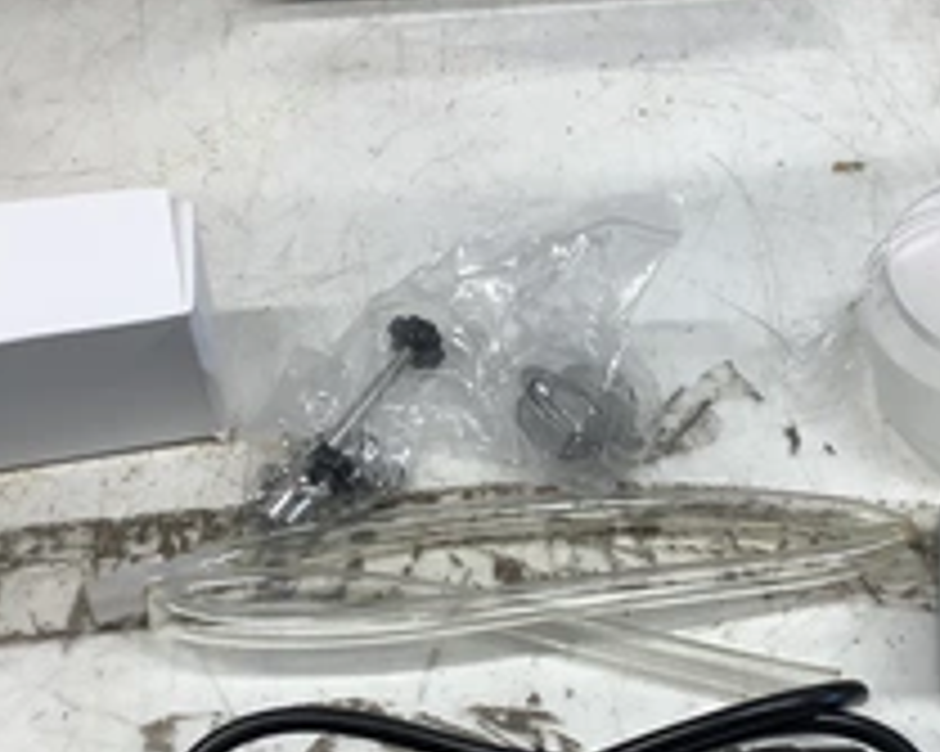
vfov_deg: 26.1
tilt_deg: -54.2
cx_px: 603
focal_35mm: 58
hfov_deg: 32.3
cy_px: 504
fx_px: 1613
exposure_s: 1/120
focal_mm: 3.3
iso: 64
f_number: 2.4
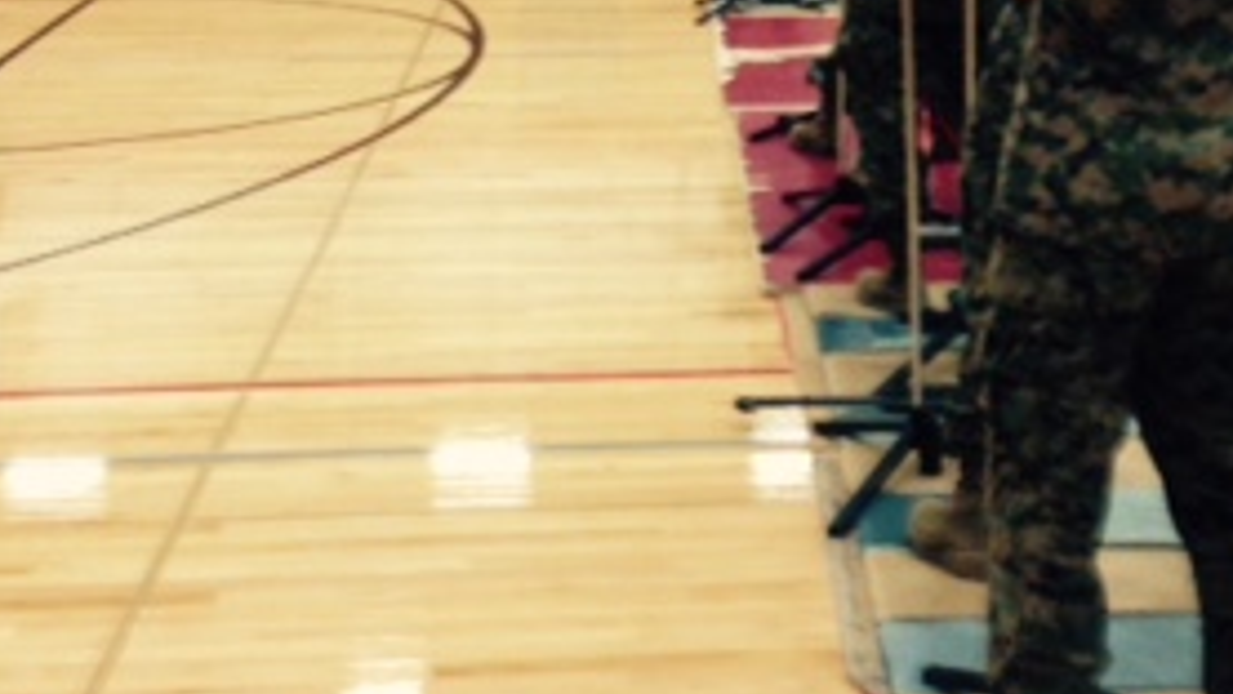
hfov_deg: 25.4
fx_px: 2714
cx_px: 881
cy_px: -311
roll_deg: -1.1
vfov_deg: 13.8
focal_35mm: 83
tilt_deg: +0.0
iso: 80
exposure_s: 1/20
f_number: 2.4
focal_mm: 4.12
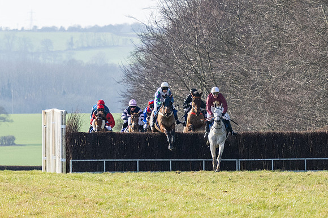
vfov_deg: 2.3
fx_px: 5397
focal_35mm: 593
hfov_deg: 3.5
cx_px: 214
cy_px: 160
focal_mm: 160
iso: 400
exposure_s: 1/2000
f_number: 5
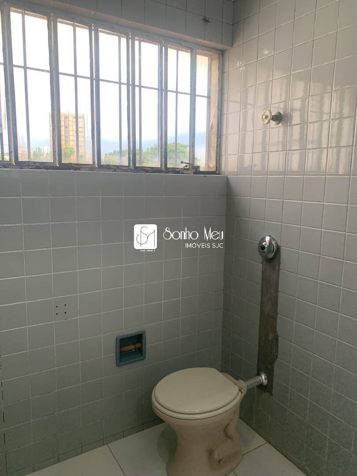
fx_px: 358
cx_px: 178
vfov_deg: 67.3
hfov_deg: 53.1
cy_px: 238
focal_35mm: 26
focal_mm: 4.25
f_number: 1.8
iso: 32
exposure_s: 1/90
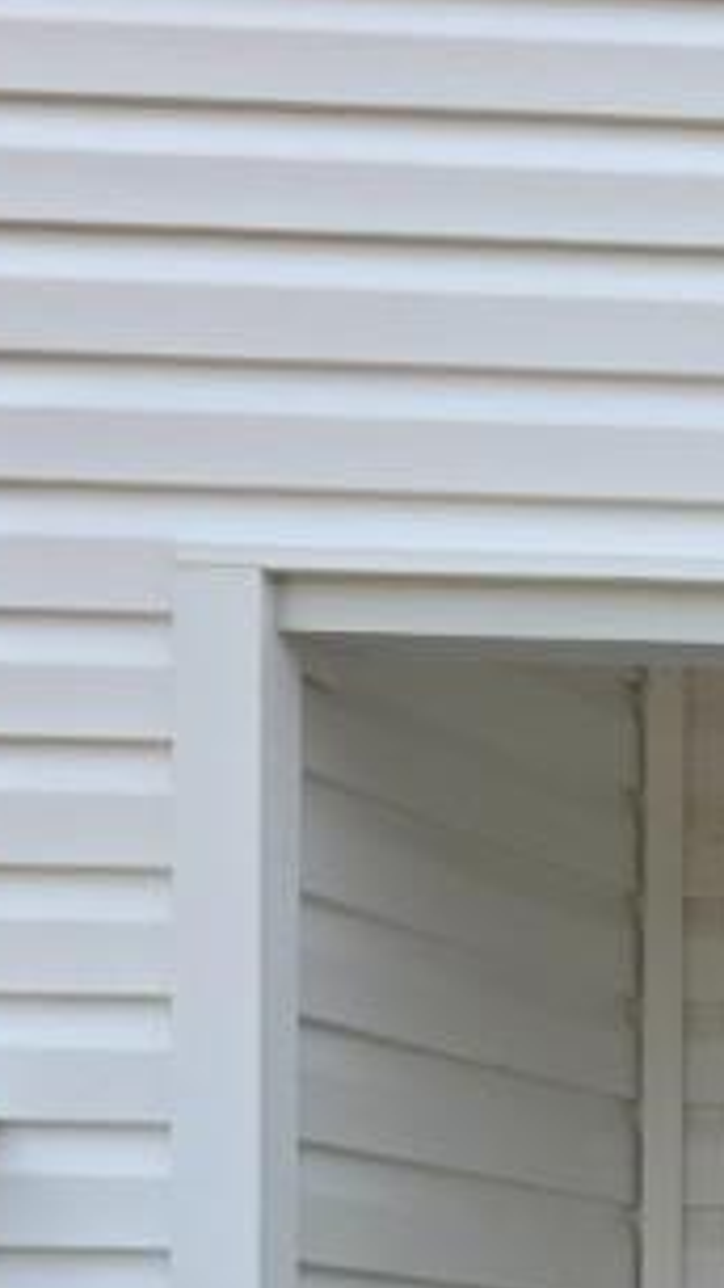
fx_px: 4200
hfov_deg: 7.8
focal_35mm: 123
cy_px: 1648
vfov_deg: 16.5
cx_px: 2559
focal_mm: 6.3
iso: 80
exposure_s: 1/6355
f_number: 1.7
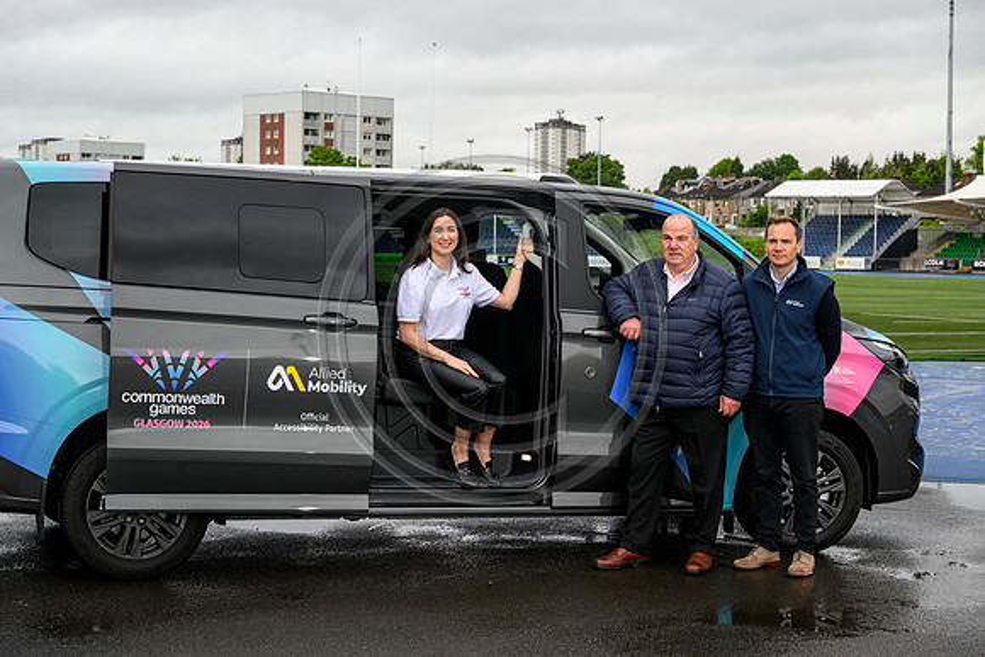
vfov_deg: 20.9
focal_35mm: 65
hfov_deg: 31.0
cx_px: 492
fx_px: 1779
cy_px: 328
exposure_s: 1/160
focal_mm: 65
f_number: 7.1
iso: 250
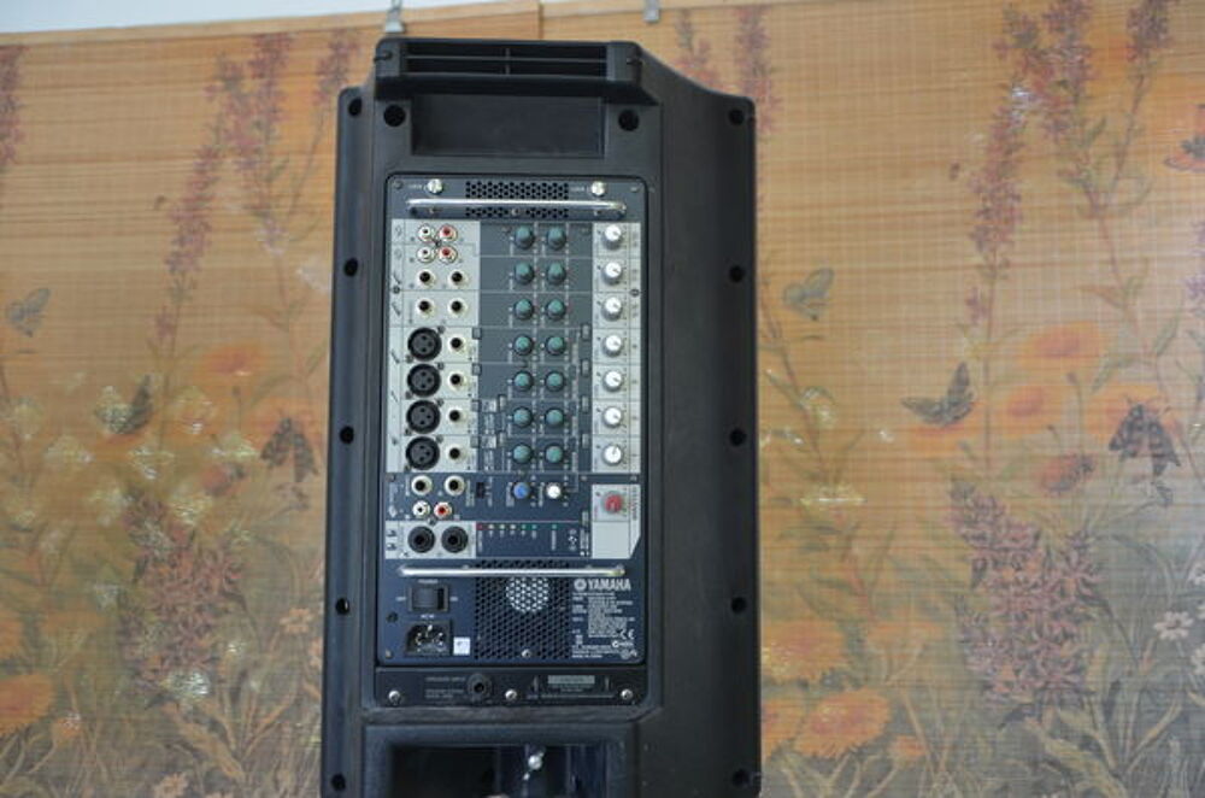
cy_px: 399
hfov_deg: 67.5
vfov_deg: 47.7
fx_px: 902
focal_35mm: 27
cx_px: 602
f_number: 3.5
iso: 125
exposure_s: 1/30
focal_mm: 18
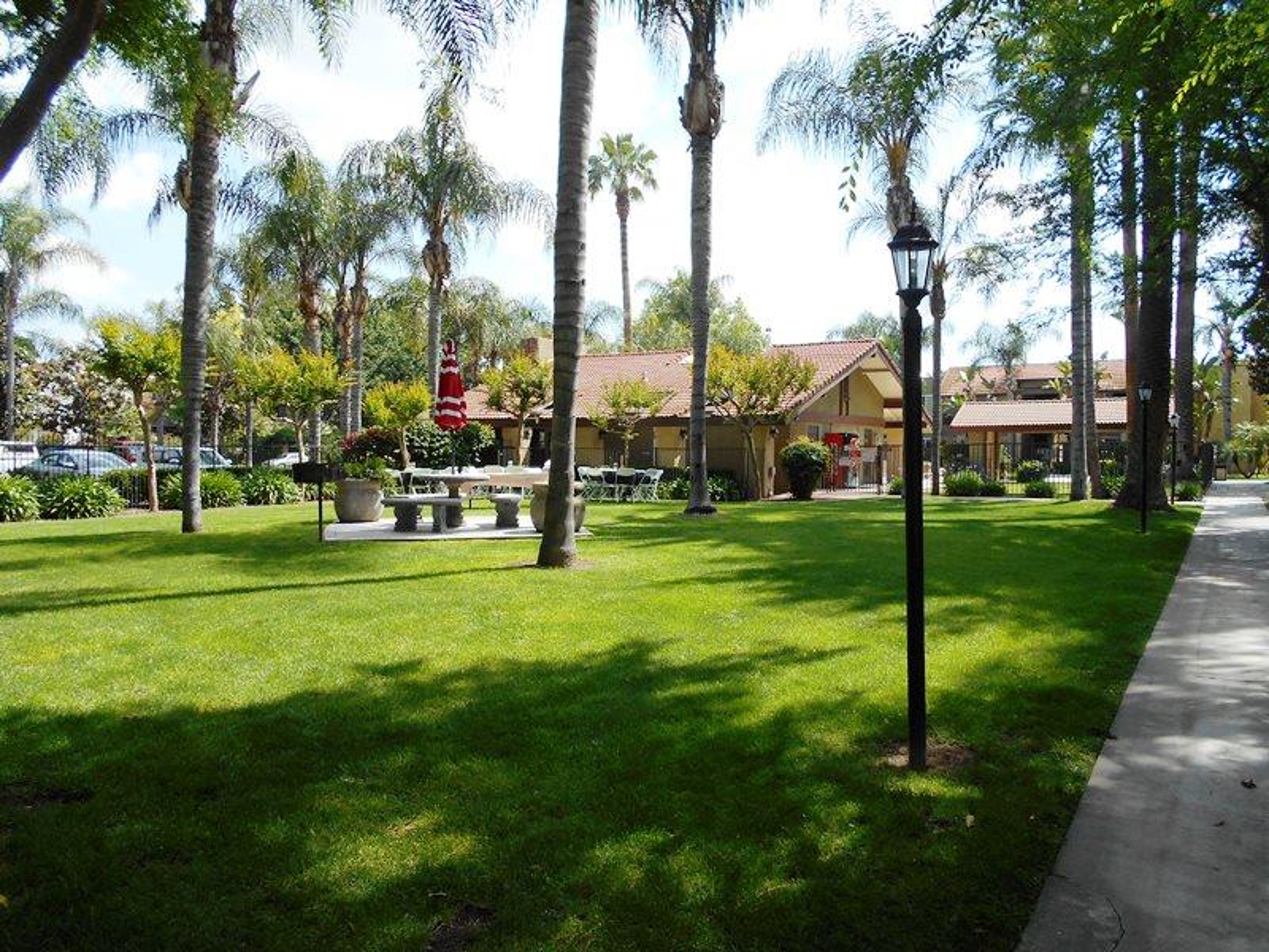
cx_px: 634
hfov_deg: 67.3
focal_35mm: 26
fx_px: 953
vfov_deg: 53.1
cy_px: 476
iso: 80
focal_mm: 4.6
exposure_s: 1/500
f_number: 3.2
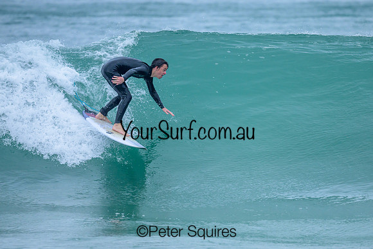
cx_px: 220
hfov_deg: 2.2
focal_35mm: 943
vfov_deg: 1.5
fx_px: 9772
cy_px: 122
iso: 720
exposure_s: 1/2000
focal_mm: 800
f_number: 6.3
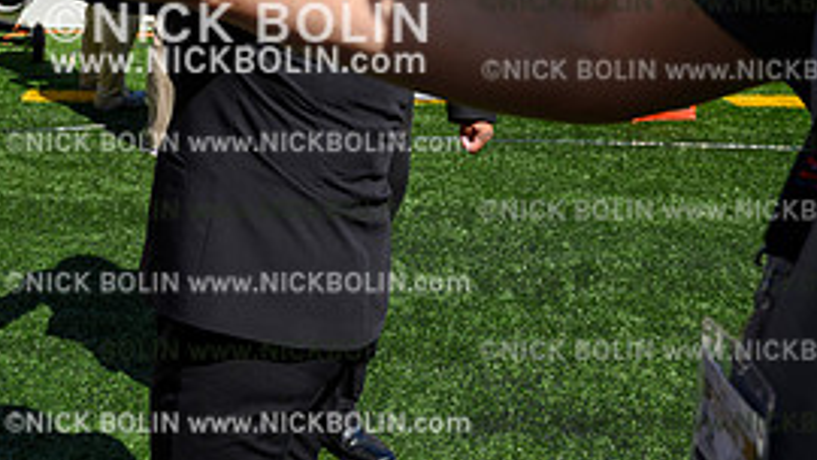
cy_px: -70
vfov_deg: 20.9
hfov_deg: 37.8
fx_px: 1170
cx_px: 236
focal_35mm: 54
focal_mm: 24
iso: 100
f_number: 5.6
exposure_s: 1/400
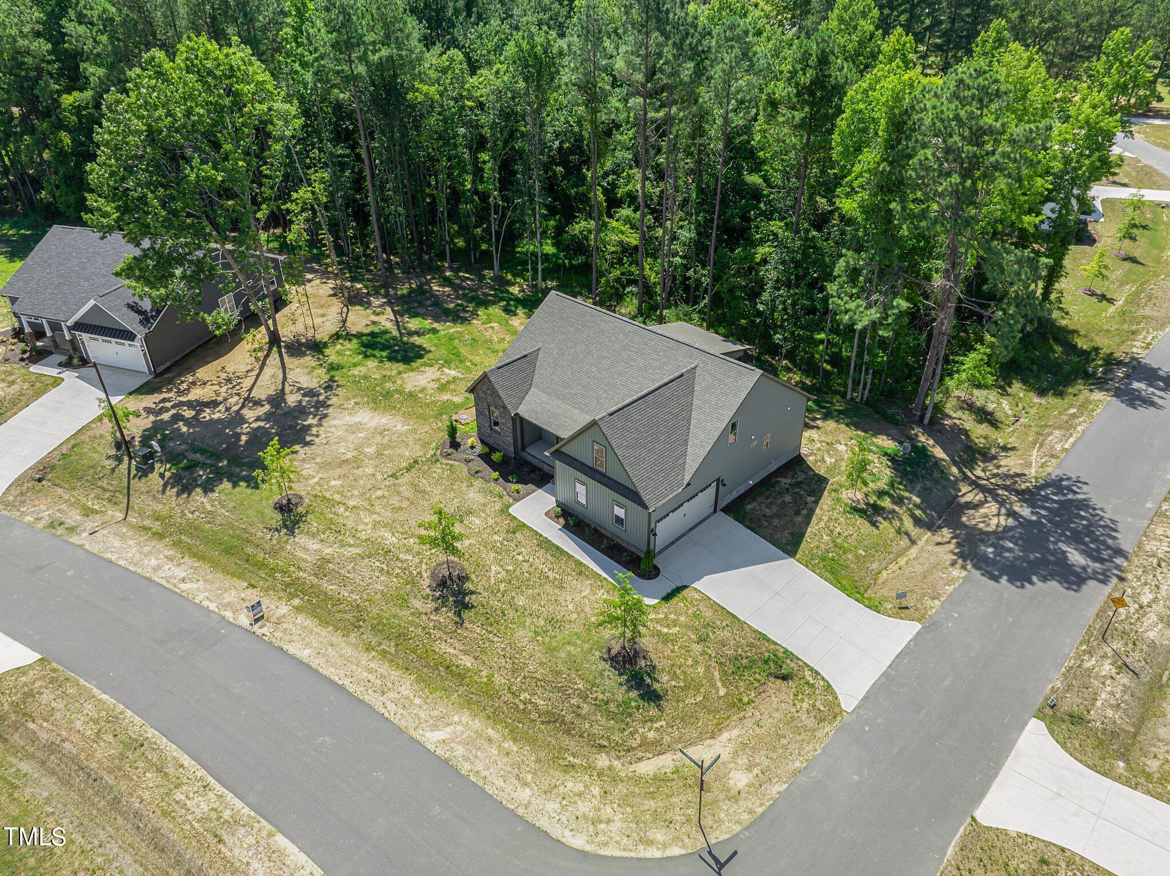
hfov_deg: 71.6
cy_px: 438
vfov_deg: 56.8
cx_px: 585
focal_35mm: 24
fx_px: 811
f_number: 5.6
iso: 100
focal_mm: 12.29
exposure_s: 1/80
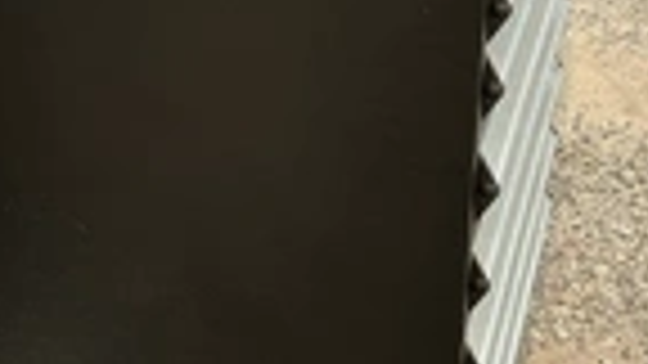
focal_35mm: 85
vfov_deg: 14.0
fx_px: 1461
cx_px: 166
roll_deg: +0.3
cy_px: 4
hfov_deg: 24.8
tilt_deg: -18.8
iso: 25
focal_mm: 3
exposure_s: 1/749
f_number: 1.8
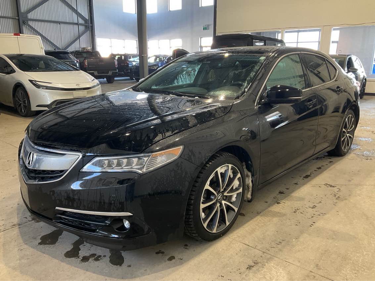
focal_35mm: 29
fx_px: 314
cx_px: 188
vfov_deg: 48.2
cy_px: 140
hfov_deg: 61.7
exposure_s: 1/60
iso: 64
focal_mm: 3
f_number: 1.8
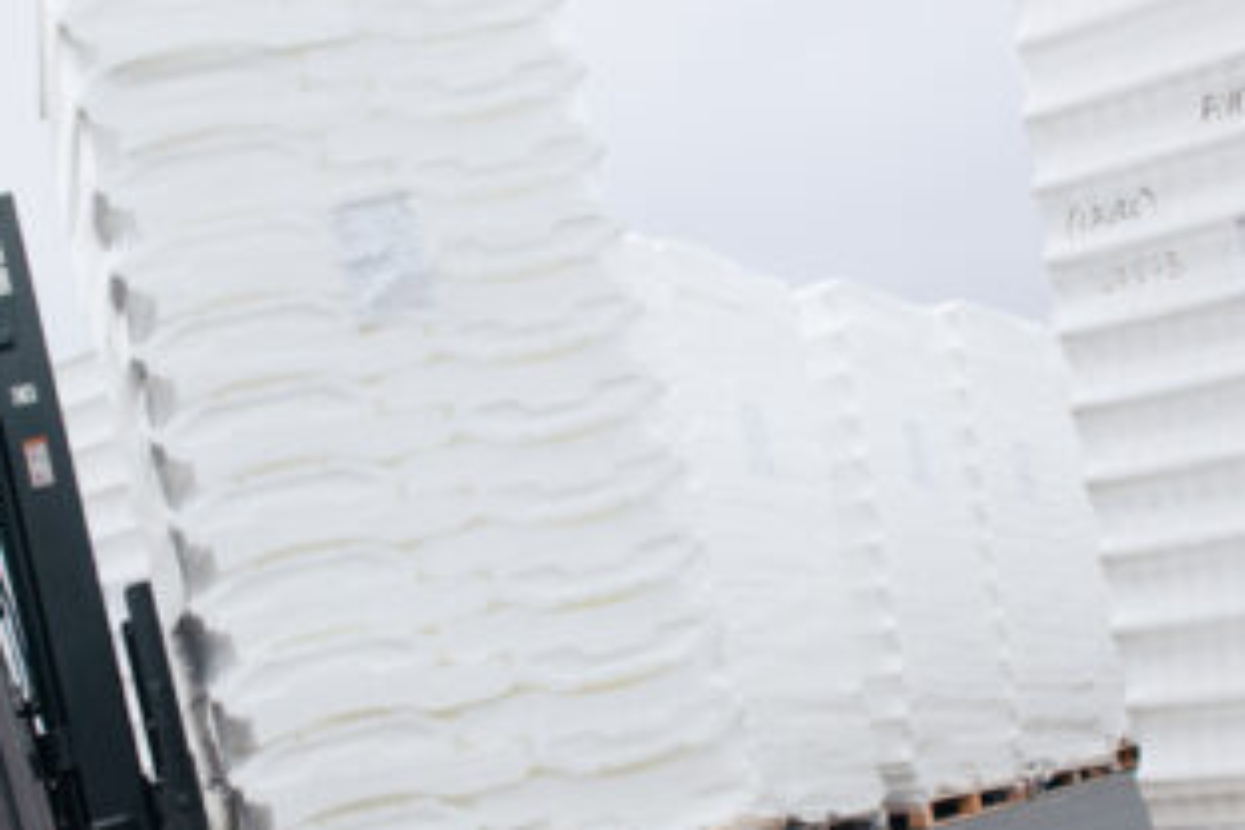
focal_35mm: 52
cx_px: 375
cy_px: 539
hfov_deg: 37.6
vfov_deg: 25.9
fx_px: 1798
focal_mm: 27
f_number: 10
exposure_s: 1/100
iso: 640
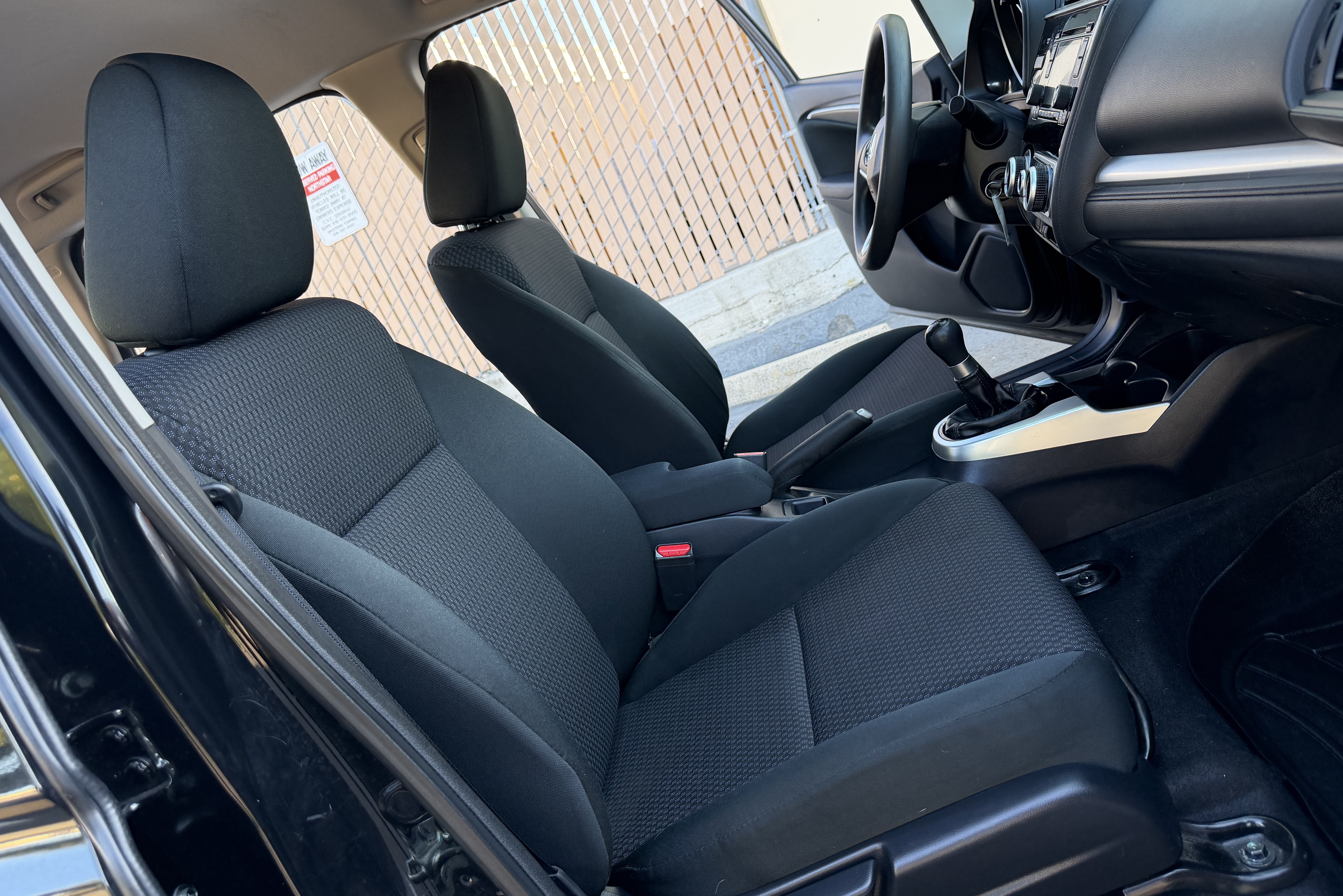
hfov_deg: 71.5
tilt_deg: -12.4
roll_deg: +26.3
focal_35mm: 25
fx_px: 933
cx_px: 671
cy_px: 436
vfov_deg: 51.3
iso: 160
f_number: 1.78
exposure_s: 1/164
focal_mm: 6.76
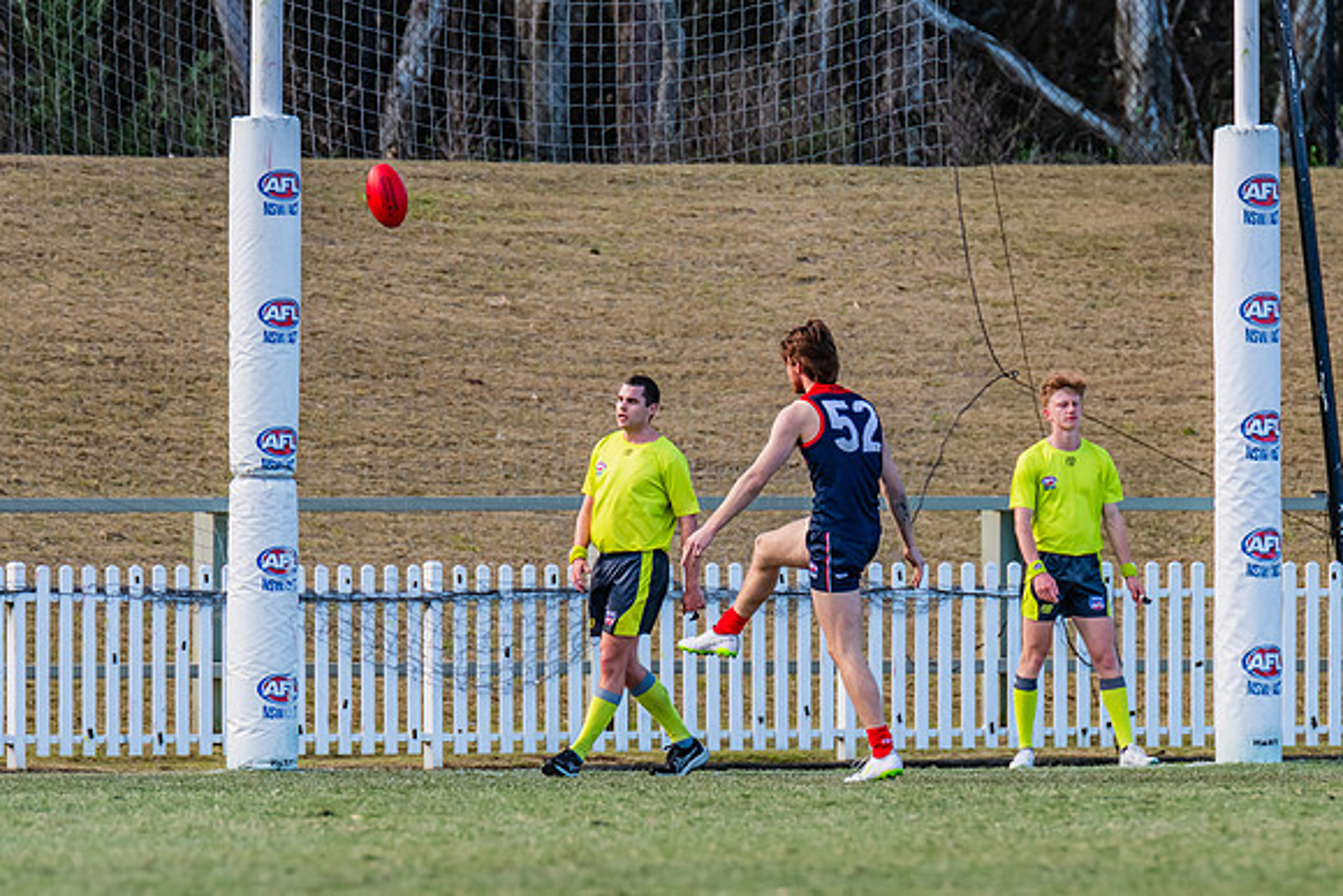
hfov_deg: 3.0
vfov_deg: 2.0
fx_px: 25679
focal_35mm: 688
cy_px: 523
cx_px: 832
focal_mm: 420
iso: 800
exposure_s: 1/1600
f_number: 5
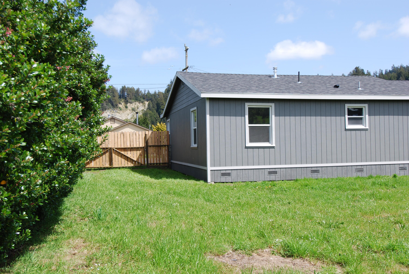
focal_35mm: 36
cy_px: 137
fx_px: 409
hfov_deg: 53.1
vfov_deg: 37.0
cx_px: 204
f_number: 7.1
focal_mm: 24
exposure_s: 1/200
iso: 100
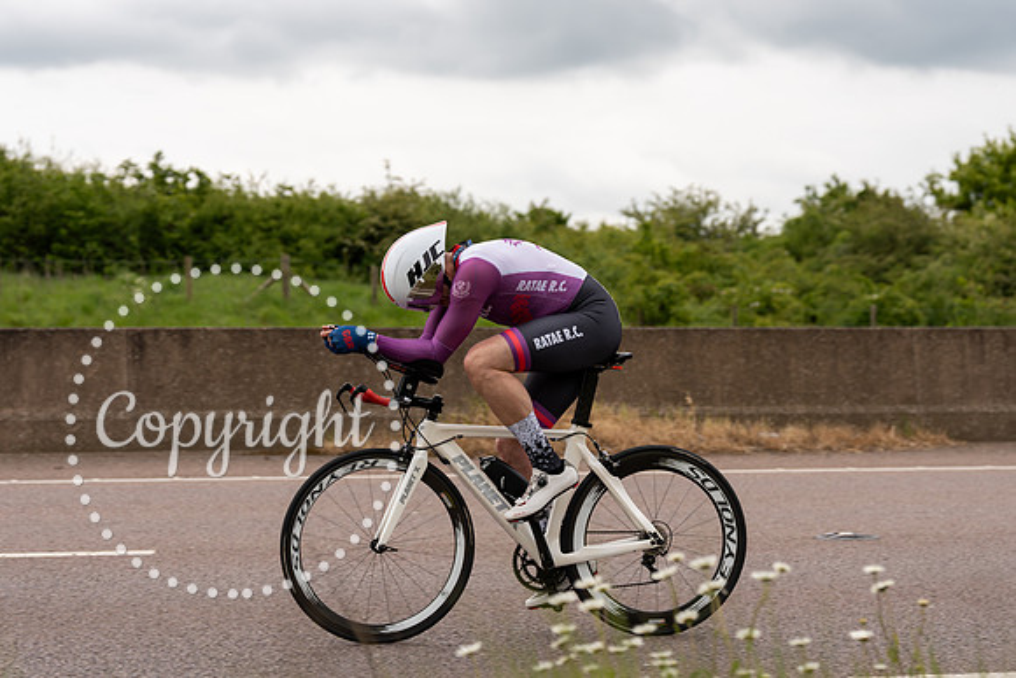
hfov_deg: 26.8
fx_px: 2129
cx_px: 508
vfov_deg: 18.1
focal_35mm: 75
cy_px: 350
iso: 200
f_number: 3.5
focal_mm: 70
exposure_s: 1/1000
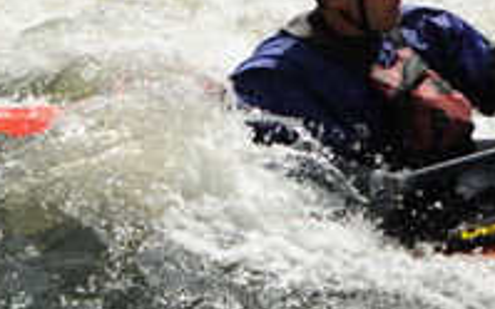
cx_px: 443
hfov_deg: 7.3
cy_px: -65
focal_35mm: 287
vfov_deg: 4.6
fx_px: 3868
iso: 200
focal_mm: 70
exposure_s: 1/800
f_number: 8
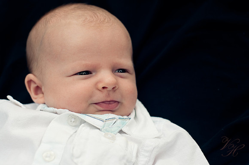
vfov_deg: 27.0
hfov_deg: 39.6
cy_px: 82
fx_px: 346
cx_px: 124
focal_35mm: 50
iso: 200
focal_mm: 50
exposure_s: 1/400
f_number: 3.5
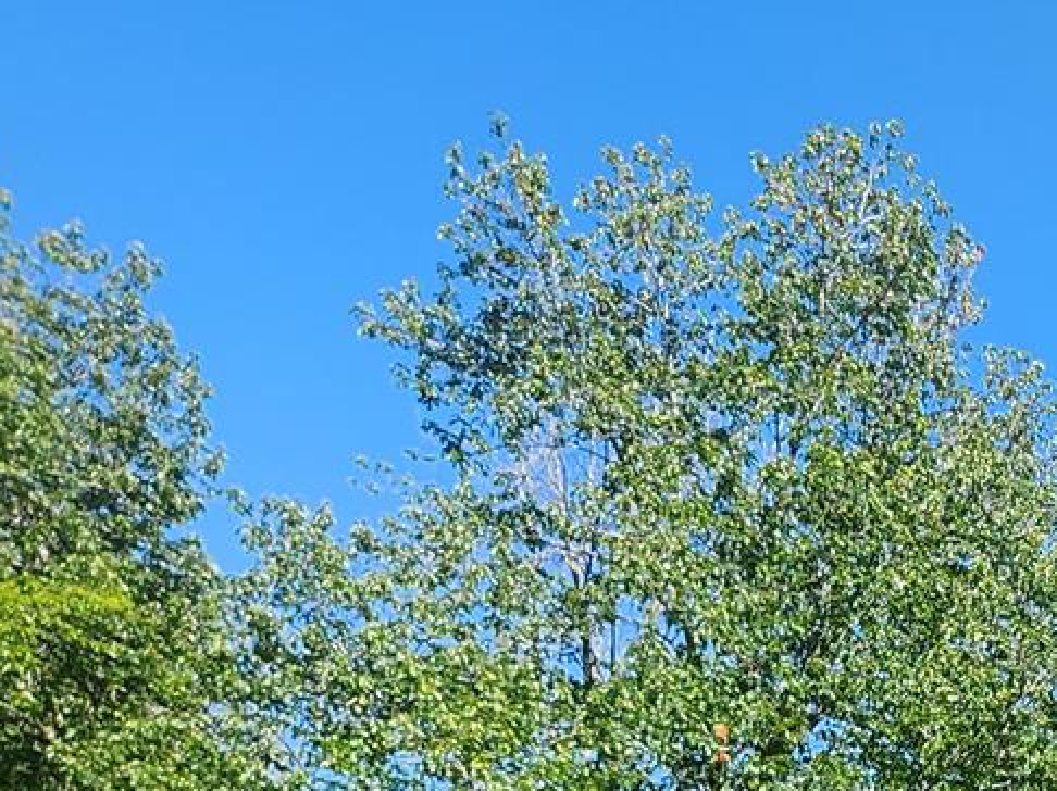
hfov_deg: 16.2
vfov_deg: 13.3
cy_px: 1526
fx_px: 2960
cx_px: 2036
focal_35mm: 97
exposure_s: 1/748
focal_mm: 5.4
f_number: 1.8
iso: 20
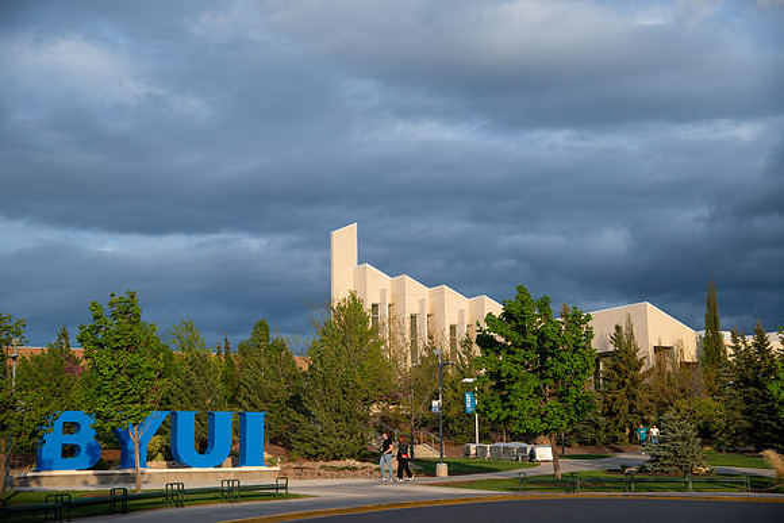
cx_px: 392
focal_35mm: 65
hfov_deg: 30.9
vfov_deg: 20.9
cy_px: 262
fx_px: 1420
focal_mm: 65
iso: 200
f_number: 5
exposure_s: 1/400
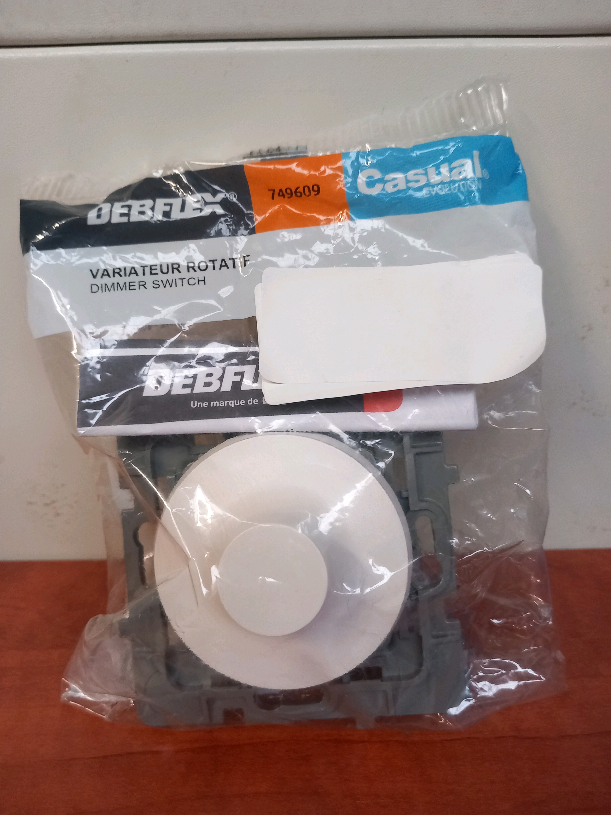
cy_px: 408
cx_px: 306
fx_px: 635
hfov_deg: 51.4
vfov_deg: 65.3
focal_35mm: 27
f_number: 1.8
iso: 250
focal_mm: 4
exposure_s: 1/33.3
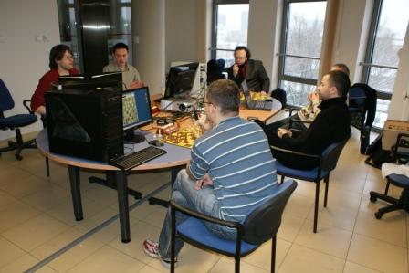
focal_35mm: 27
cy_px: 136
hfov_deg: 67.4
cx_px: 204
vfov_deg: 48.0
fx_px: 307
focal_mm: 18
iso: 400
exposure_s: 1/60
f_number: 5.6
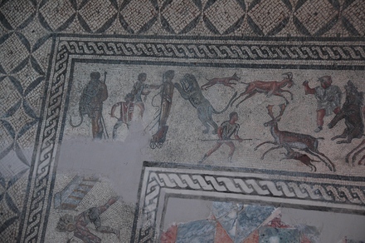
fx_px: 1215
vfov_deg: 11.4
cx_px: 182
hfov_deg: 17.1
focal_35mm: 120
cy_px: 122
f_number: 5.3
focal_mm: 80
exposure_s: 1/15
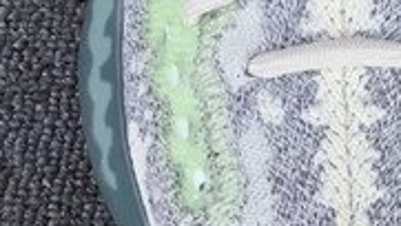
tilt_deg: -52.0
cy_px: -212
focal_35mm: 168
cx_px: 642
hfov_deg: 12.1
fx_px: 1787
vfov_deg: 7.0
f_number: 2.4
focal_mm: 3.3
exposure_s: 1/292
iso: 25
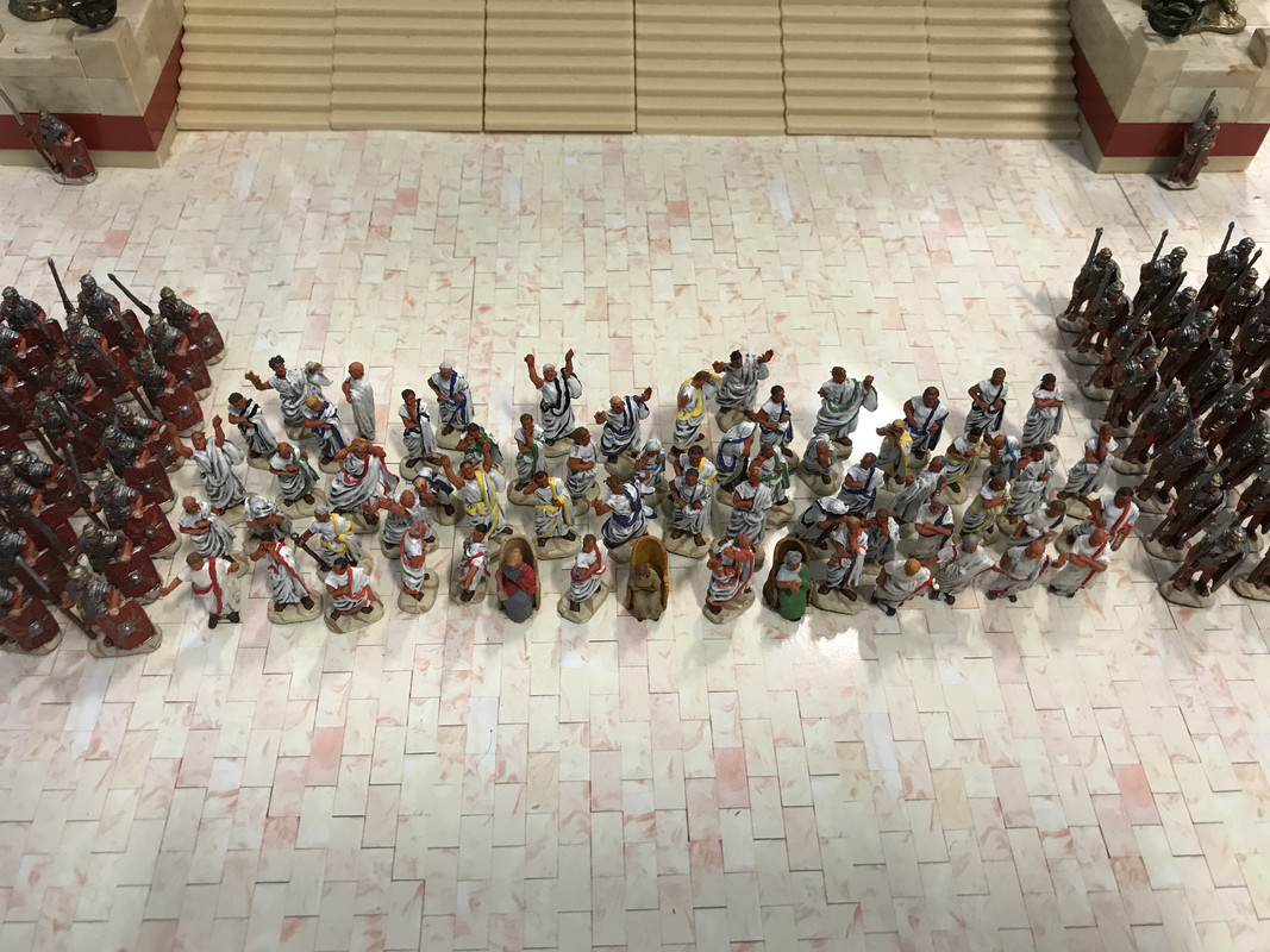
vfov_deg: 49.7
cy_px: 476
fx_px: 1027
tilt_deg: -52.0
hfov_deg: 63.4
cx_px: 635
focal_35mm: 28
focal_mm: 3.99
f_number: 1.8
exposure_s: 1/17
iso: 50
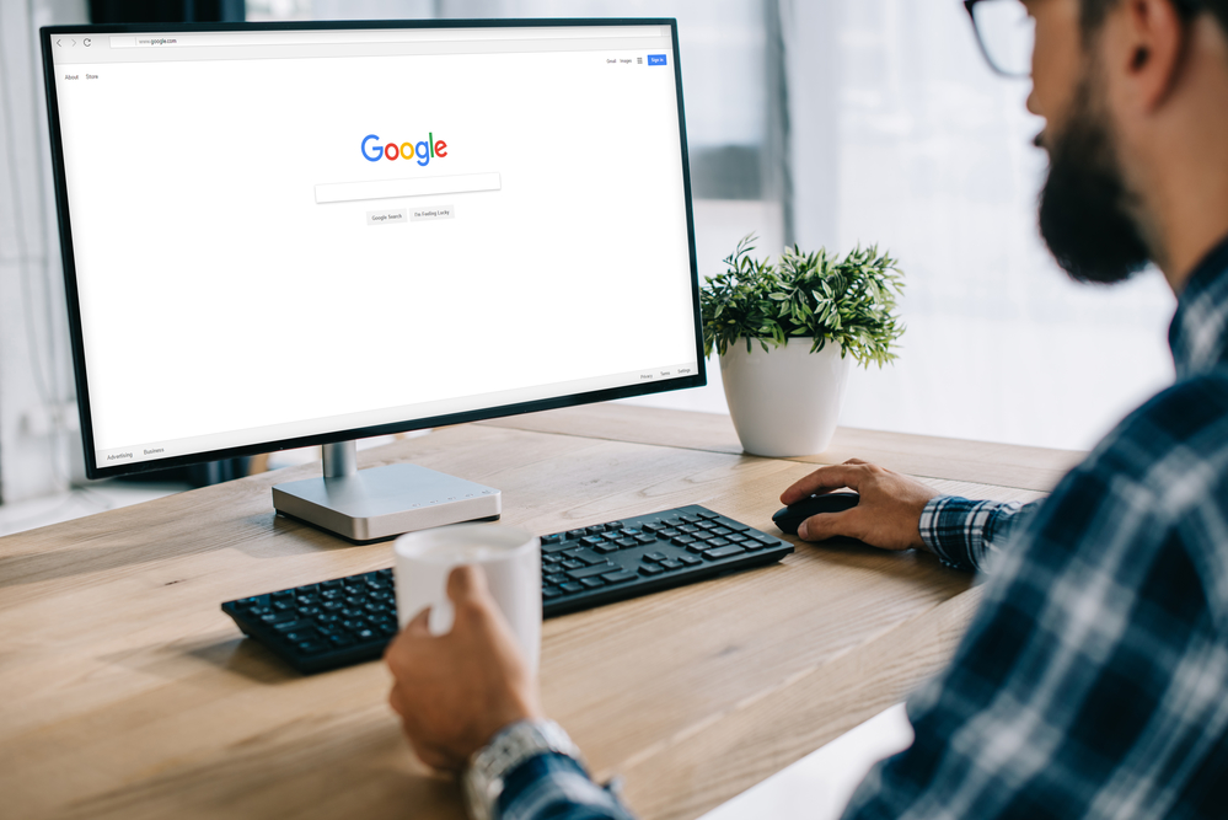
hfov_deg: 39.6
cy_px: 410
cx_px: 614
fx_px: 1706
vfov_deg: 27.0
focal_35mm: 50
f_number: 3.5
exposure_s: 1/200
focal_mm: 50
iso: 160
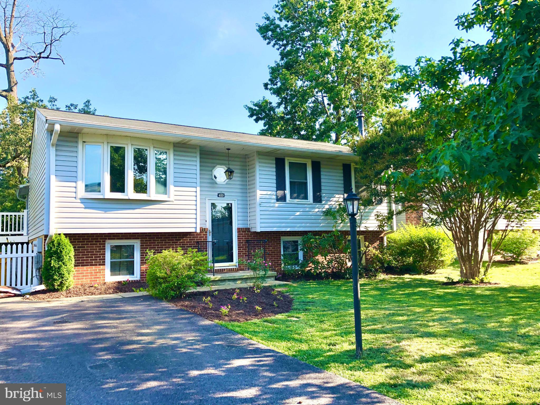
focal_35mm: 28
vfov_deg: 49.7
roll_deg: +1.5
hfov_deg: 63.4
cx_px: 270
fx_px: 437
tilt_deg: +6.3
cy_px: 202
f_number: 1.8
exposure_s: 1/706
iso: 20
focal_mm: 4
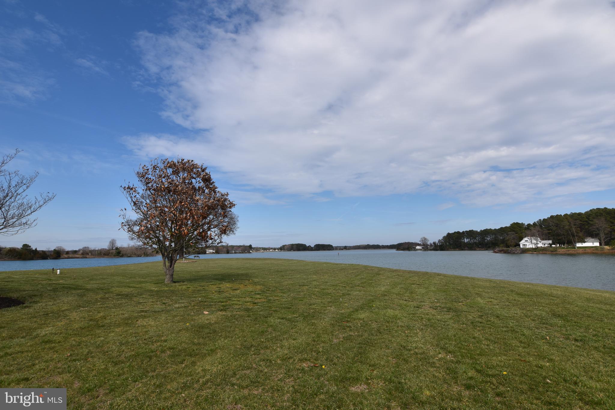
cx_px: 308
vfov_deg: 63.2
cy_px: 205
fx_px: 333
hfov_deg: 85.4
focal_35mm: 20
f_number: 11
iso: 100
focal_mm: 13
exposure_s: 1/200
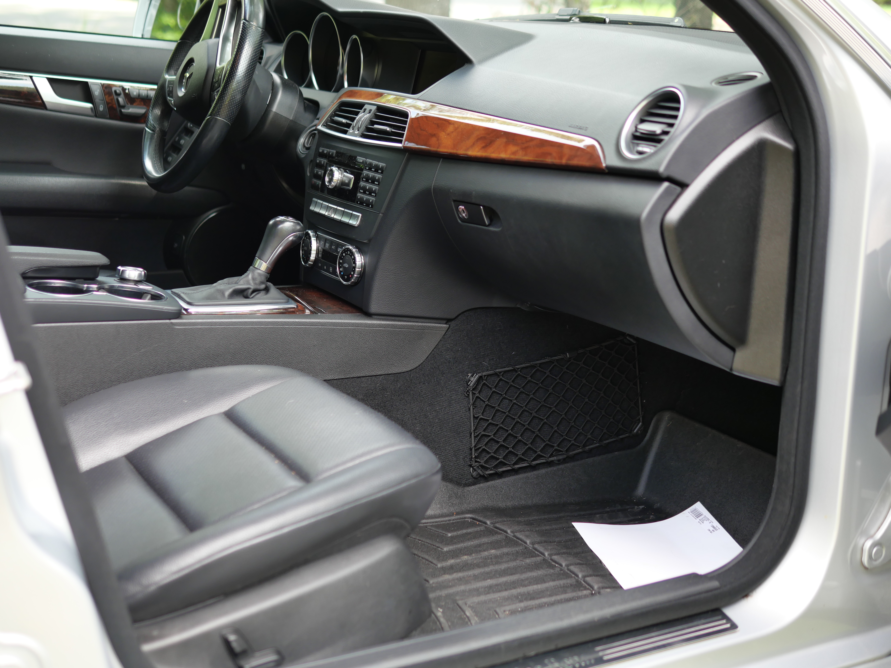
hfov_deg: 38.2
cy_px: 334
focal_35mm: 50
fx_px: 1287
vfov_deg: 29.1
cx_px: 446
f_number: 1.8
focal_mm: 25
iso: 200
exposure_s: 1/160
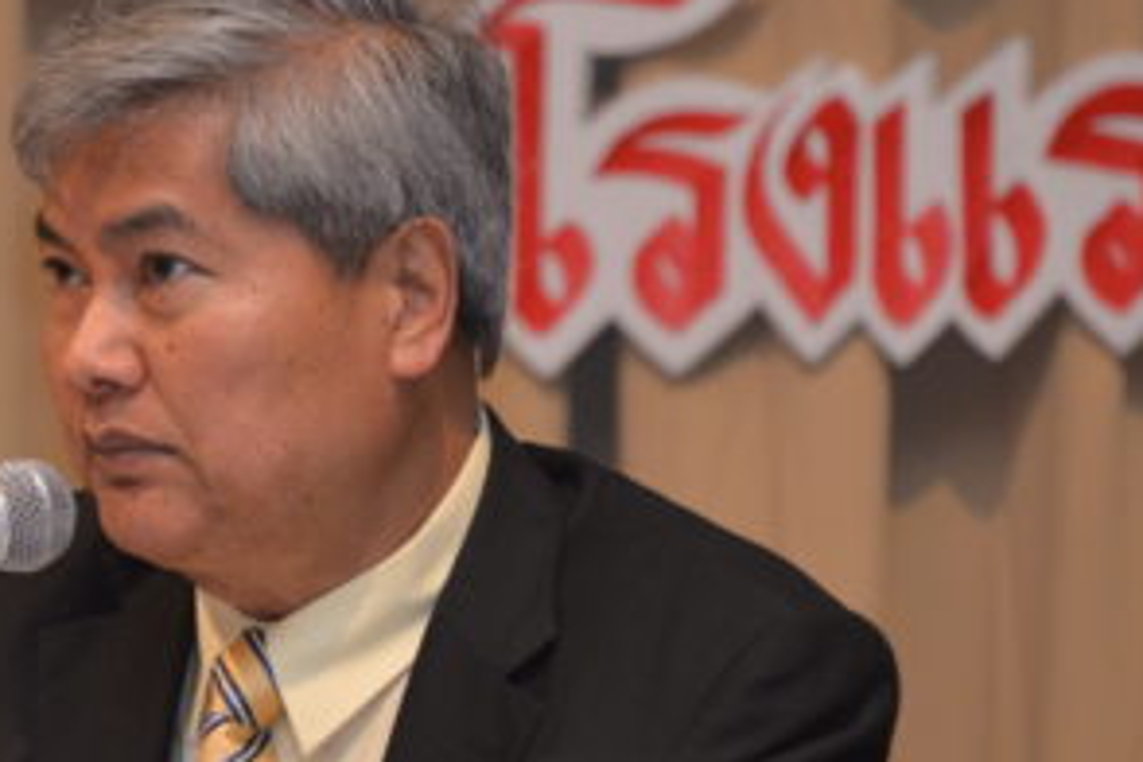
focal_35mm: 744
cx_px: 23
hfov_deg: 2.8
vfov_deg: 1.8
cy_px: 467
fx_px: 23620
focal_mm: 300
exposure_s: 1/160
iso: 2000
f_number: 6.3
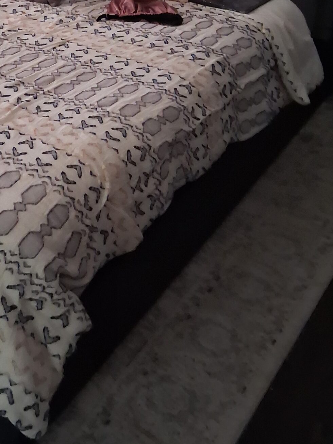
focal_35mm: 51
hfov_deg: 27.7
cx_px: 43
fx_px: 654
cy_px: 23
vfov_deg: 34.8
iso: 500
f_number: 1.8
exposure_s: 1/30
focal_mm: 3.98
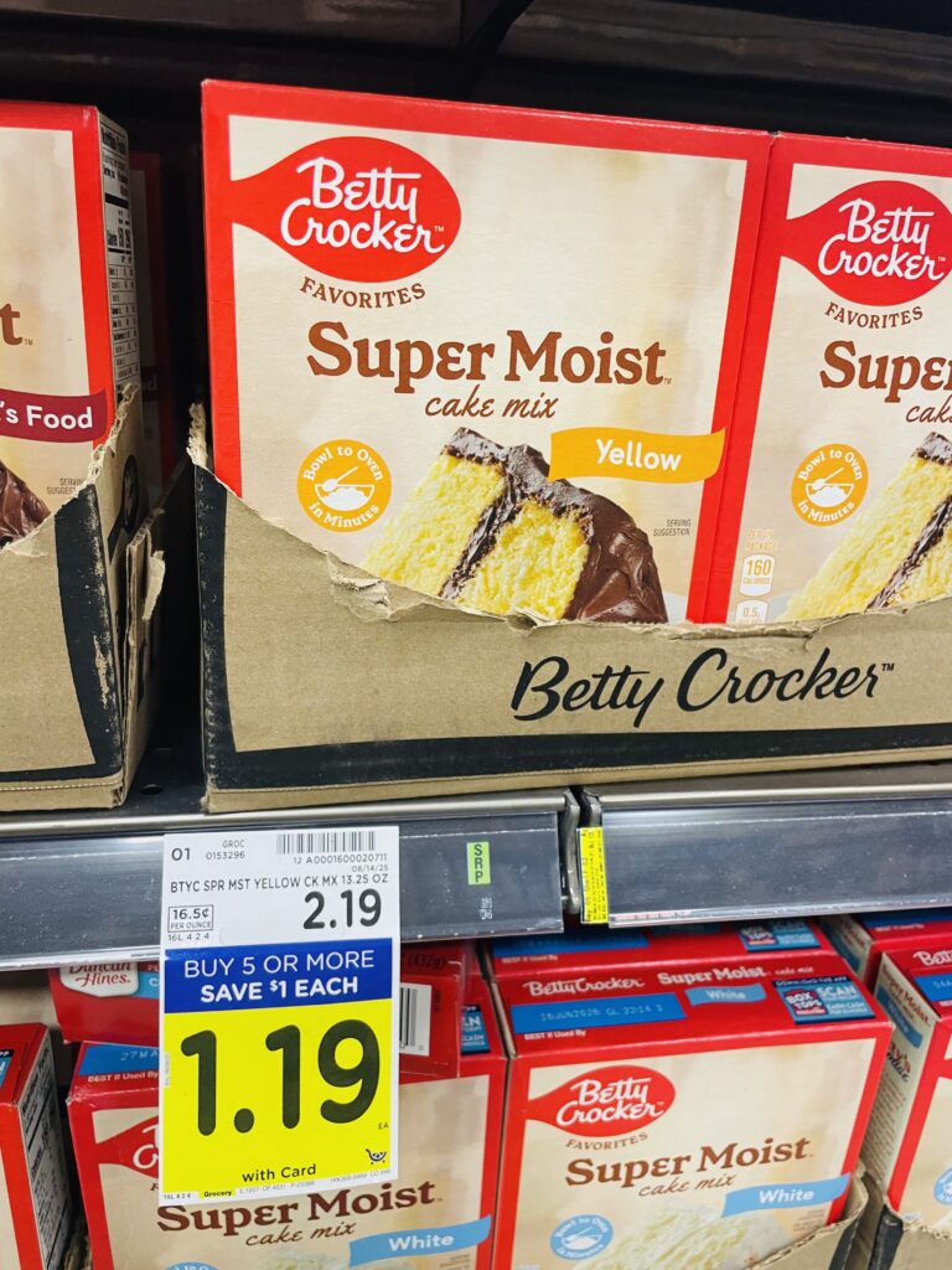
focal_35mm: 26
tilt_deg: -20.1
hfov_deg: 53.1
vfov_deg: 67.3
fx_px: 953
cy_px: 635
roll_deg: -2.2
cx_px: 476
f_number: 1.6
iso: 100
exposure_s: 1/60
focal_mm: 4.2
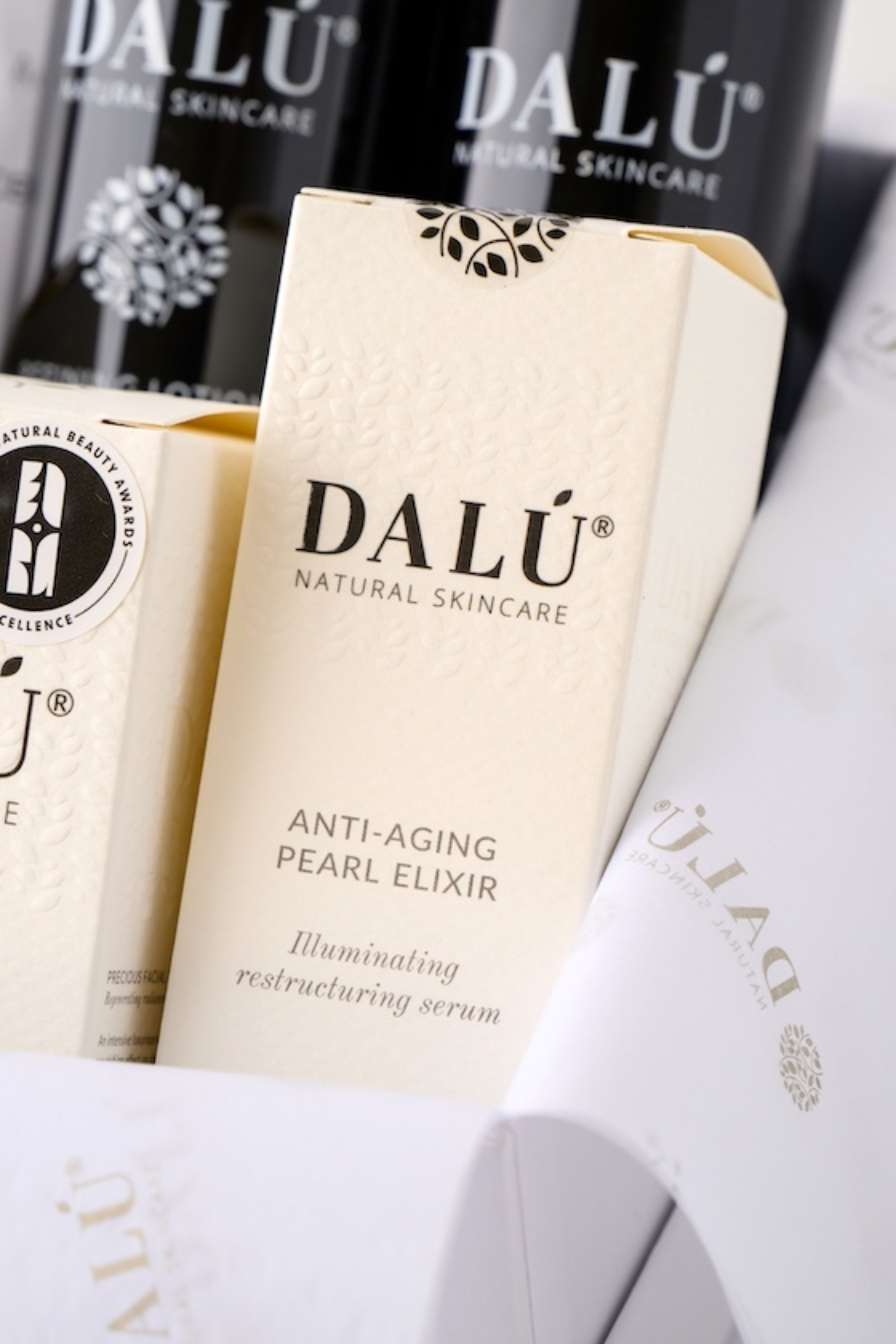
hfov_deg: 7.6
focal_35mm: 180
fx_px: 6719
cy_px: 672
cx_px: 448
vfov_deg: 11.4
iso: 200
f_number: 10
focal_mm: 180
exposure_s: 1/125
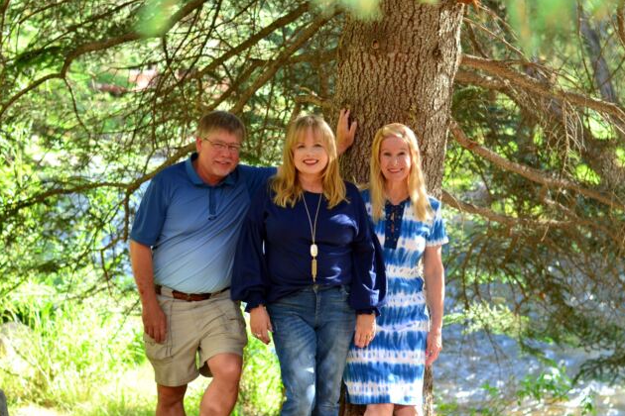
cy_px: 208
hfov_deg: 26.7
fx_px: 1319
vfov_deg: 17.9
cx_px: 314
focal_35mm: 76
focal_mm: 50
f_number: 2.8
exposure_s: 1/125
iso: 100
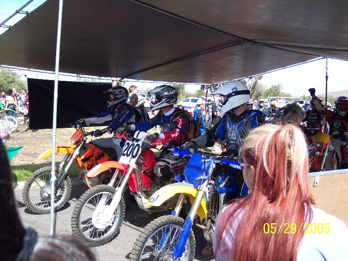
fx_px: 382
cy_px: 130
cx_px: 174
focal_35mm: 38
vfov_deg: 37.7
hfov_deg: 49.0
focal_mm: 8
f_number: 2.8
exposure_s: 1/700
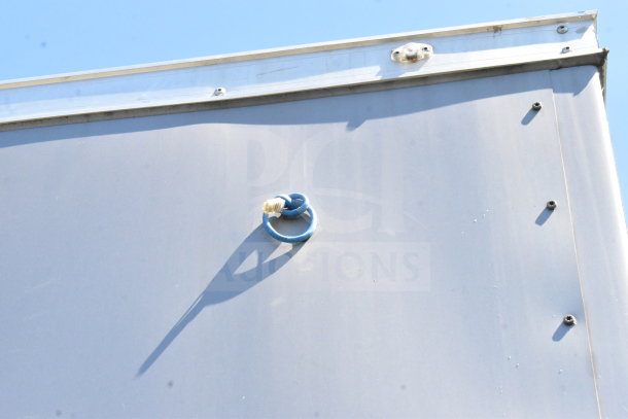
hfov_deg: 24.6
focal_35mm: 82
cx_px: 314
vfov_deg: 16.6
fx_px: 1439
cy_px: 210
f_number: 18
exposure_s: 1/1250
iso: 6400
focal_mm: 55
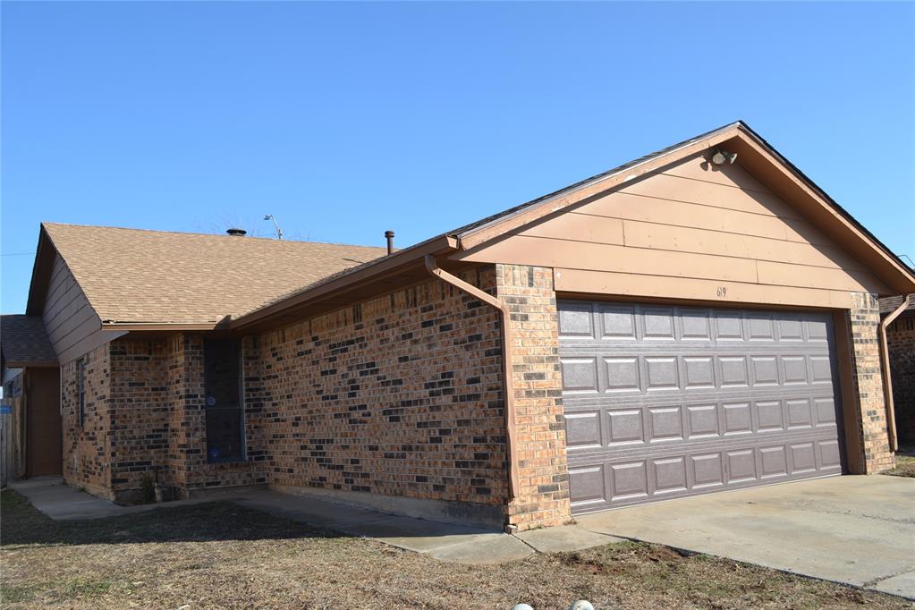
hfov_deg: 57.2
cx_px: 458
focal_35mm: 33
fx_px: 839
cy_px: 305
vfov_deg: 40.0
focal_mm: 22
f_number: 7.1
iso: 100
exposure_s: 1/200
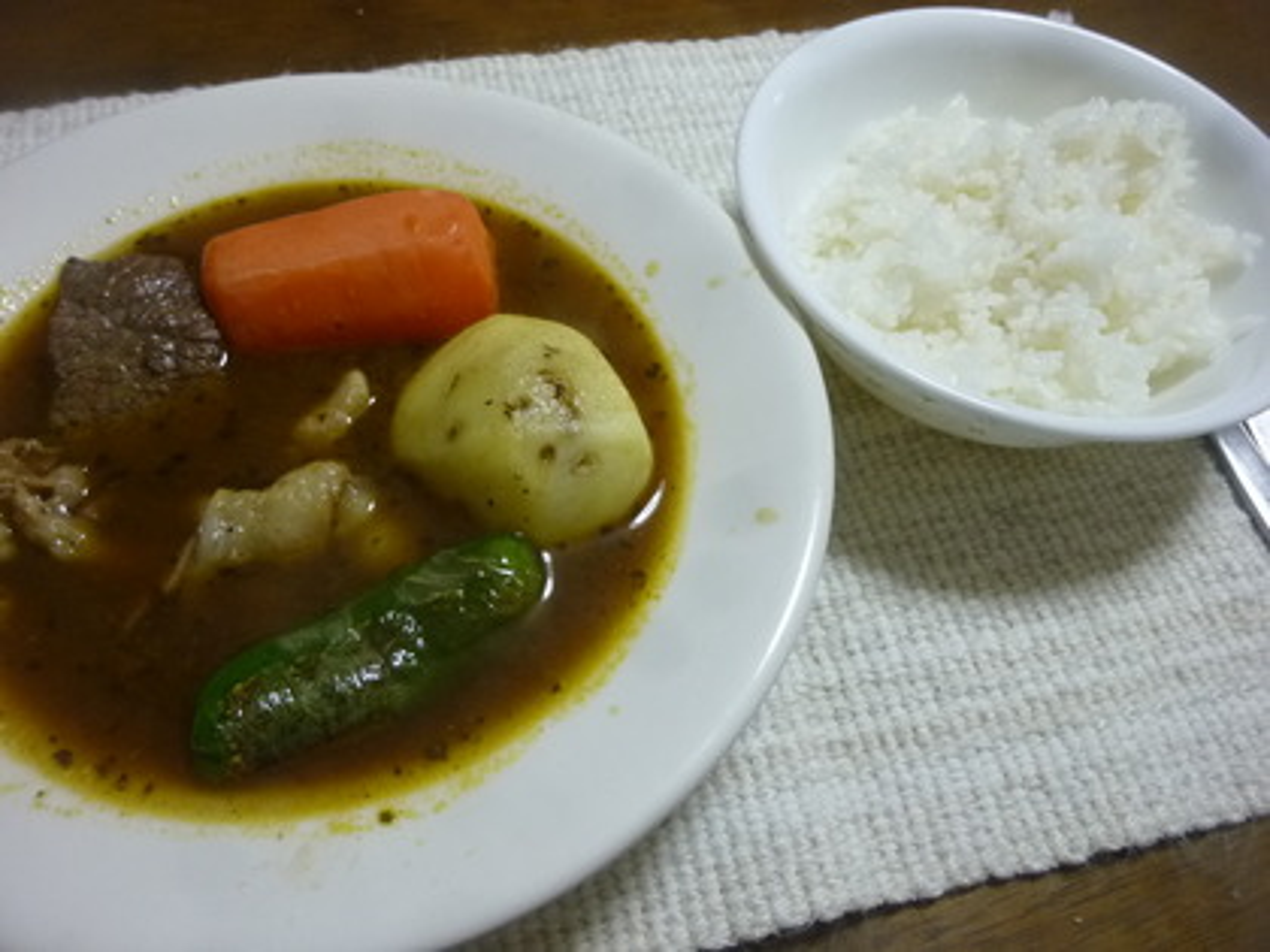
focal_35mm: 25
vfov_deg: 54.9
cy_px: 476
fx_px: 917
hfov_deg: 69.4
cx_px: 635
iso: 320
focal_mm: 4.5
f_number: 3.3
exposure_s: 1/30
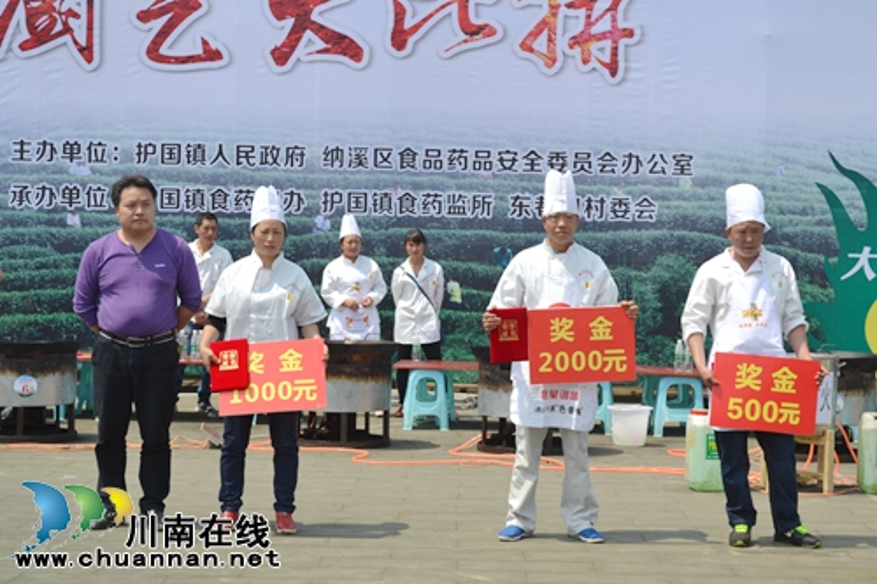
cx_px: 438
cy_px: 292
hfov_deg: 24.6
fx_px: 2009
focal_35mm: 82
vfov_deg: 16.5
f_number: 8
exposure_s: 1/250
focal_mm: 55
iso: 100
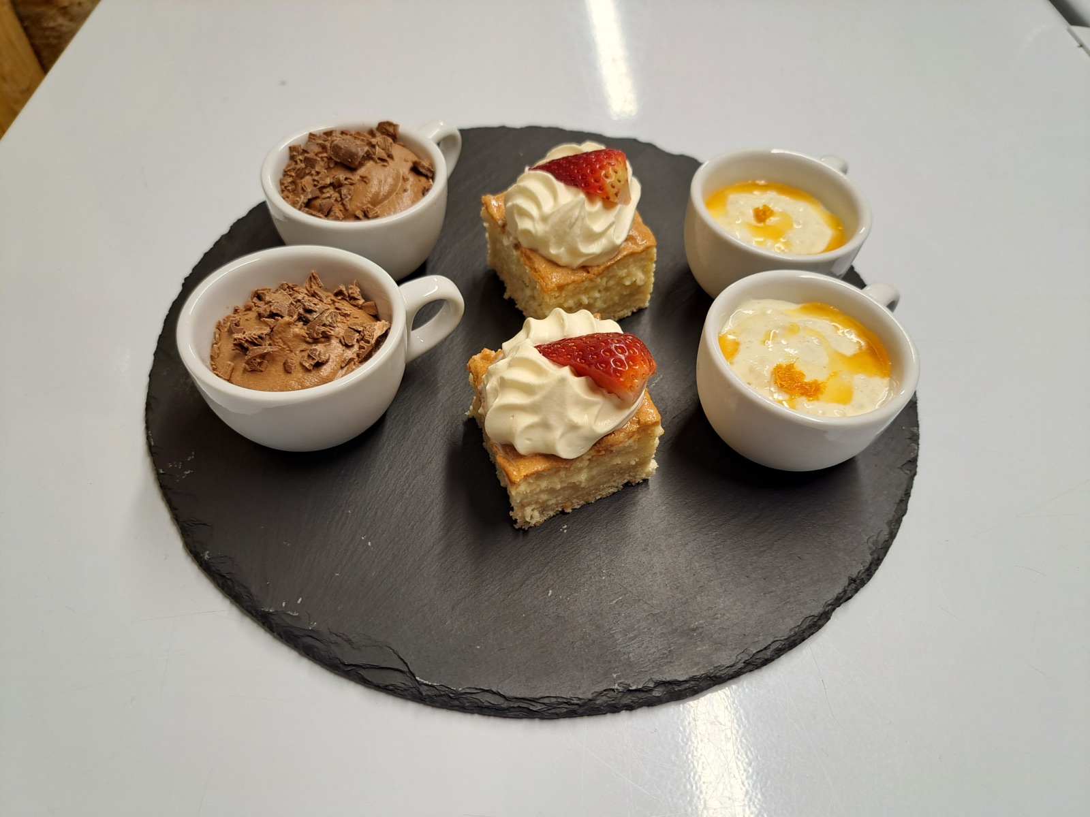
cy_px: 408
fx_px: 756
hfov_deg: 71.6
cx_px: 545
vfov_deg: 56.8
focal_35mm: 24
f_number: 1.8
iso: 50
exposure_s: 1/50
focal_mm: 5.23
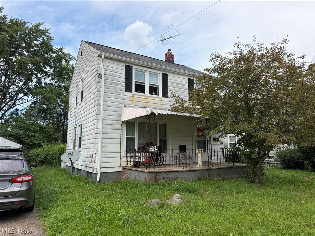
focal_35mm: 24
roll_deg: +0.7
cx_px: 158
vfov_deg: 56.8
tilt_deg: +9.4
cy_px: 118
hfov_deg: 71.6
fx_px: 218
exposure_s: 1/2370
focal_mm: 6.76
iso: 80
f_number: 1.78
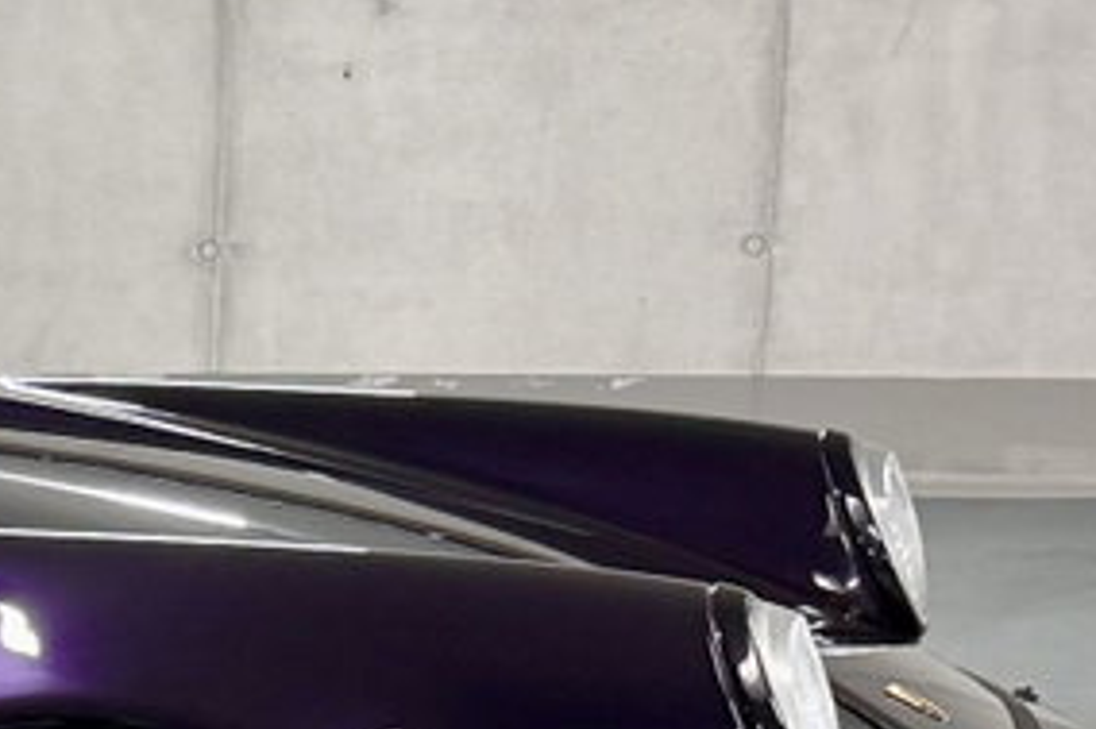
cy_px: 420
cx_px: -675
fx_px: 2738
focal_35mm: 90
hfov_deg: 19.0
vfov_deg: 15.2
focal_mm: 6.76
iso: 160
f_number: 1.78
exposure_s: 1/50
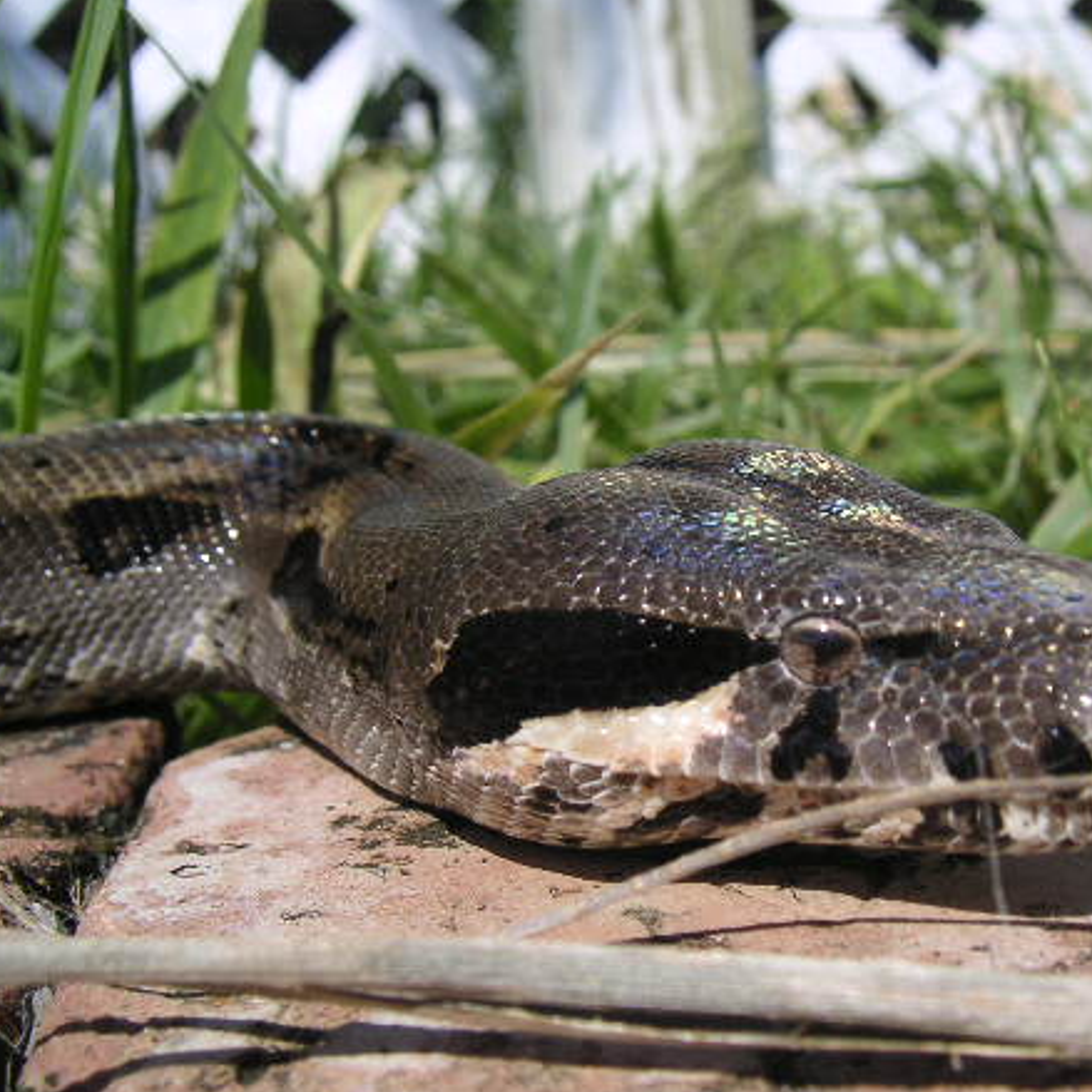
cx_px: 761
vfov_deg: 34.7
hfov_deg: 34.2
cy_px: 567
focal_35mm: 49
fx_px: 1749
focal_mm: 6
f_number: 6.7
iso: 50
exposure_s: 1/180
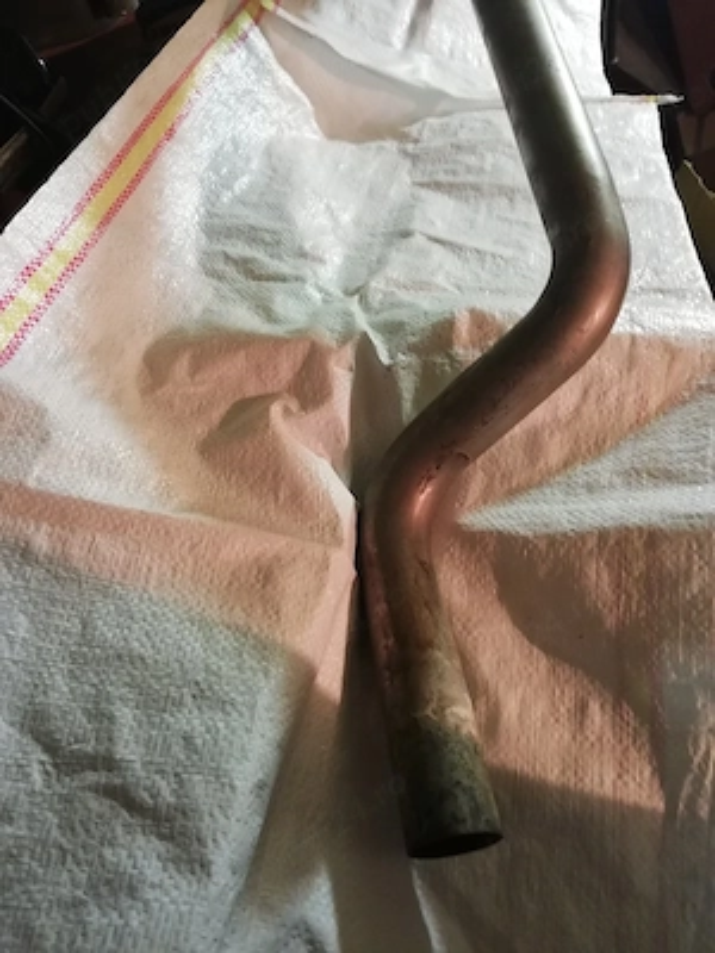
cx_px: 358
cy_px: 476
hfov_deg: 51.4
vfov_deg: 65.3
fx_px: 744
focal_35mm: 27
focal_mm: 3.81
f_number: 2.2
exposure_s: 1/25
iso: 320
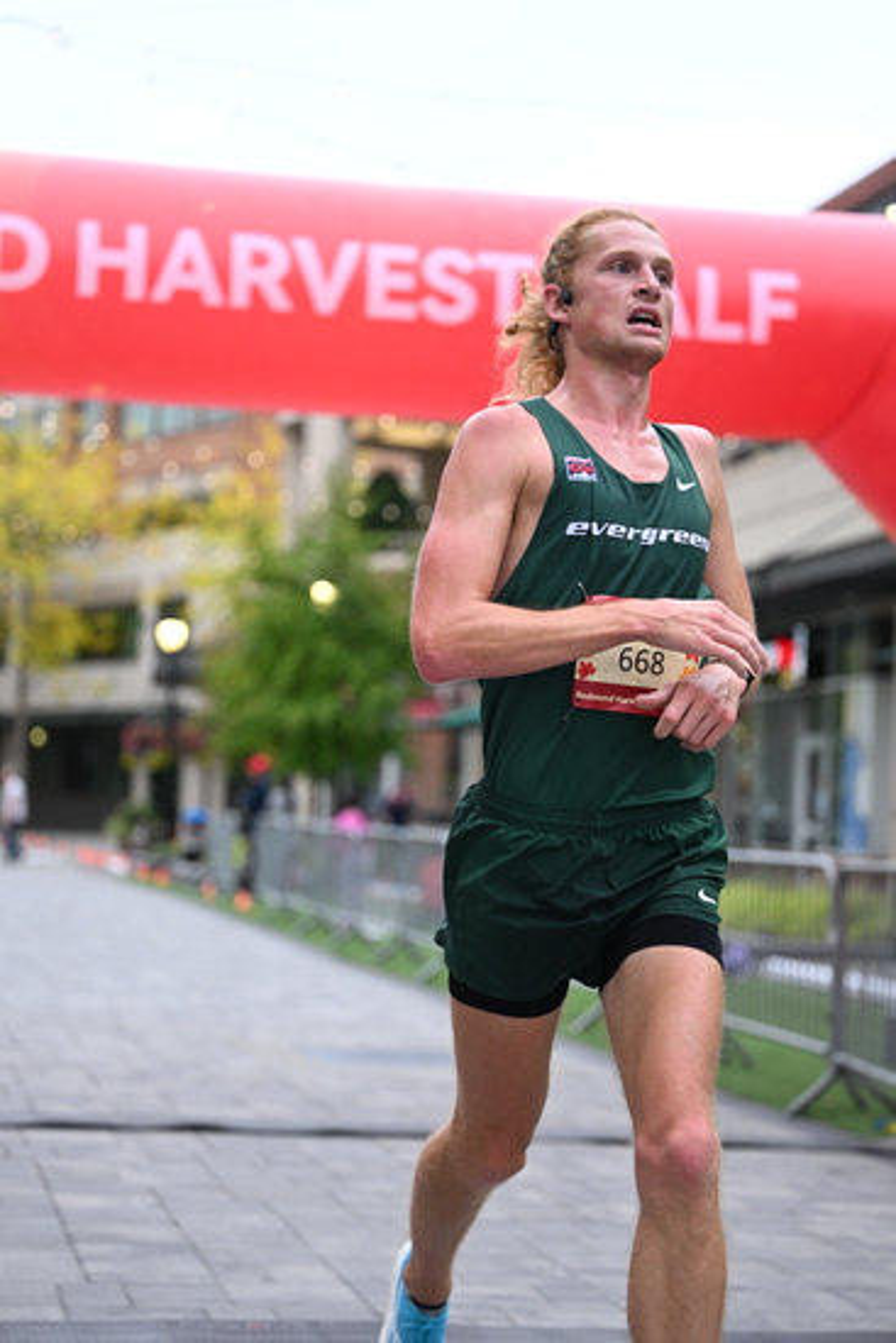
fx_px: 2761
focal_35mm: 74
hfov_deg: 18.4
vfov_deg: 27.3
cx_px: 448
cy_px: 672
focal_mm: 74
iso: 1600
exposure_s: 1/1000
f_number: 2.8
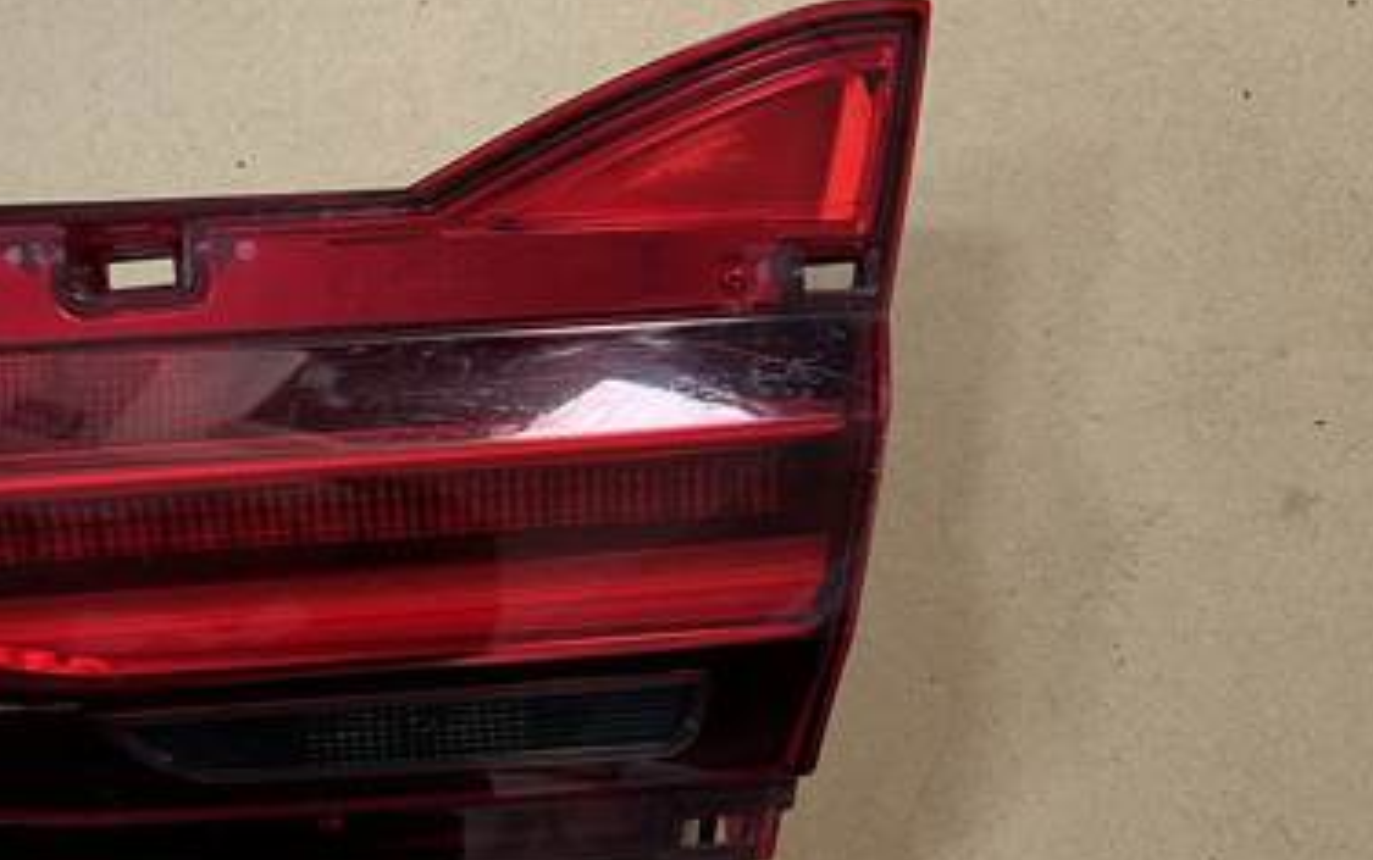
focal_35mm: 47
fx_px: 1760
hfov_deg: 41.0
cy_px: 468
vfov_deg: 27.5
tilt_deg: -75.5
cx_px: 289
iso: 160
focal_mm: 5.1
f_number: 1.6
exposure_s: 1/60
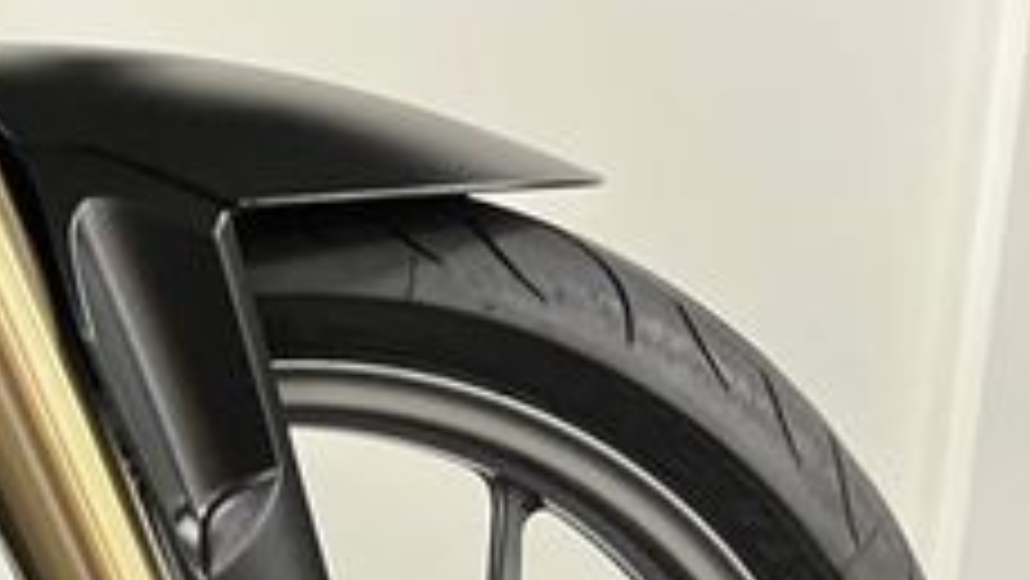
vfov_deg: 14.3
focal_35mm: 79
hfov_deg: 25.7
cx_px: 40
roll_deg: +3.6
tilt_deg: -16.0
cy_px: 881
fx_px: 2158
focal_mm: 5.1
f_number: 1.6
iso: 400
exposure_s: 1/50
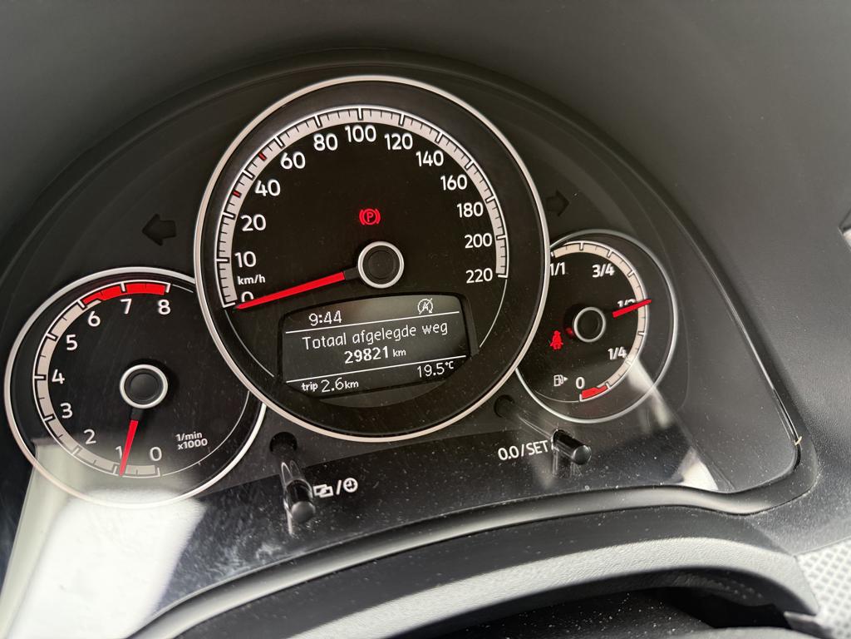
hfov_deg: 71.6
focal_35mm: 24
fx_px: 590
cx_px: 426
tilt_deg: -24.1
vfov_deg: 56.8
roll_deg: -1.8
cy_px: 320
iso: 200
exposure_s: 1/74
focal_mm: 6.76
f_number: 1.78
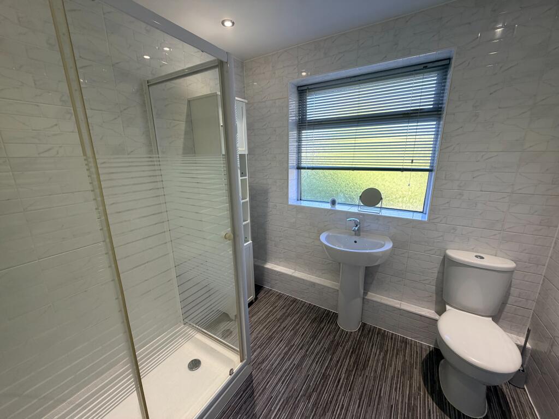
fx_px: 226
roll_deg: +0.6
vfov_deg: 85.7
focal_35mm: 14
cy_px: 210
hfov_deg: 102.1
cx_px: 280
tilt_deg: -14.5
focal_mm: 2.22
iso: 125
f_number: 2.2
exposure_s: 1/100
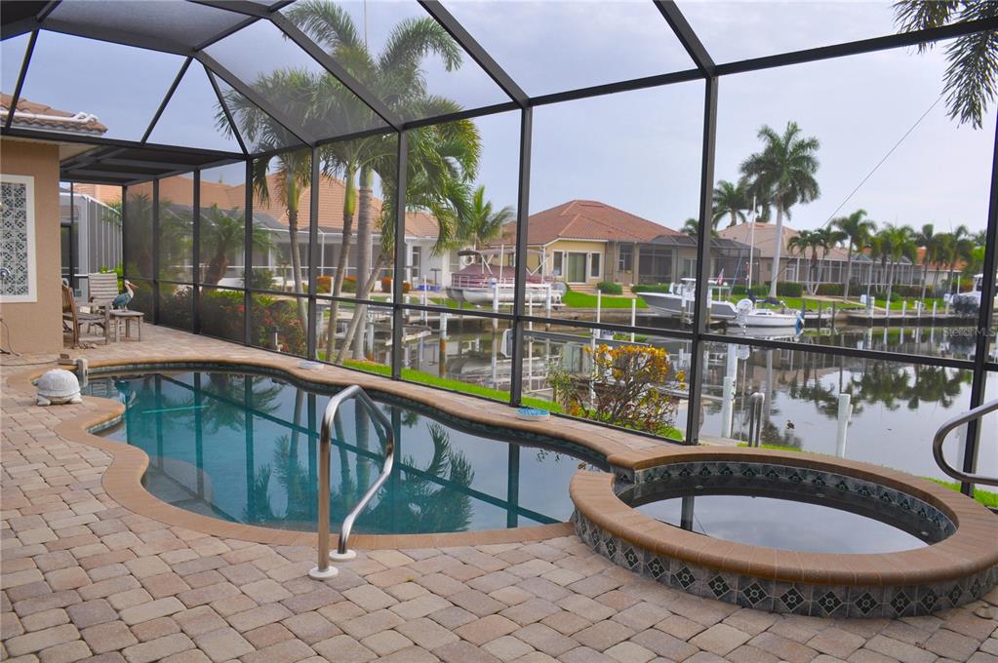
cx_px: 499
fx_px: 748
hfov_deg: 67.4
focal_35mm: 27
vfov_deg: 47.8
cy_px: 332
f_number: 6.3
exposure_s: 1/160
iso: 200
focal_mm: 18
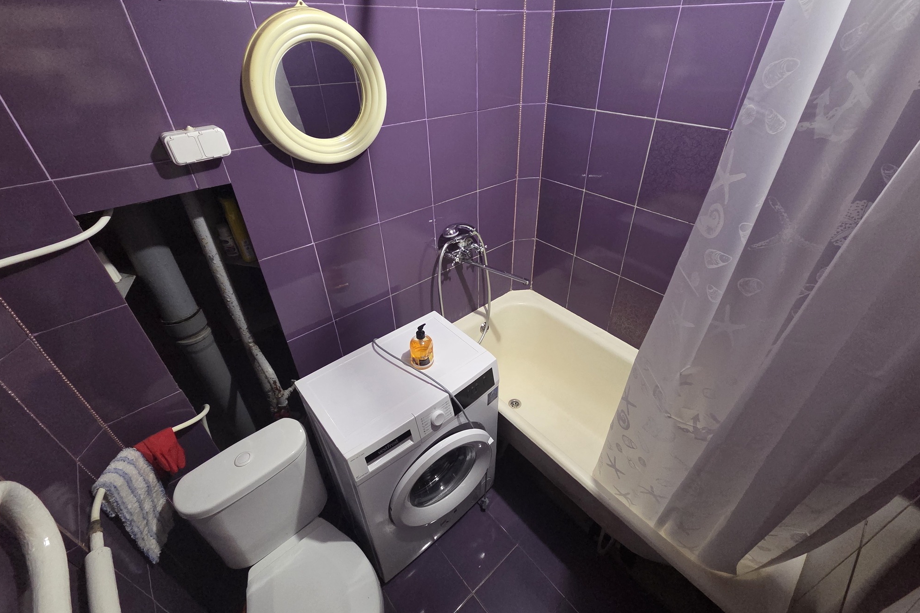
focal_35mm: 14
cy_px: 288
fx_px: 358
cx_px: 474
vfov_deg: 81.1
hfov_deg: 104.2
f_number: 2.2
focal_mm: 2.2
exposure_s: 1/50
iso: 1250
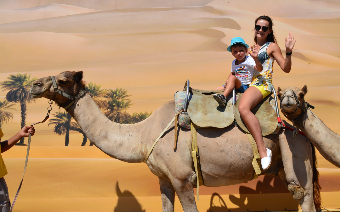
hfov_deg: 47.7
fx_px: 385
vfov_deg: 30.9
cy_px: 106
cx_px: 171
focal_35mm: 42
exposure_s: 1/200
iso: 100
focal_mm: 27
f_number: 13
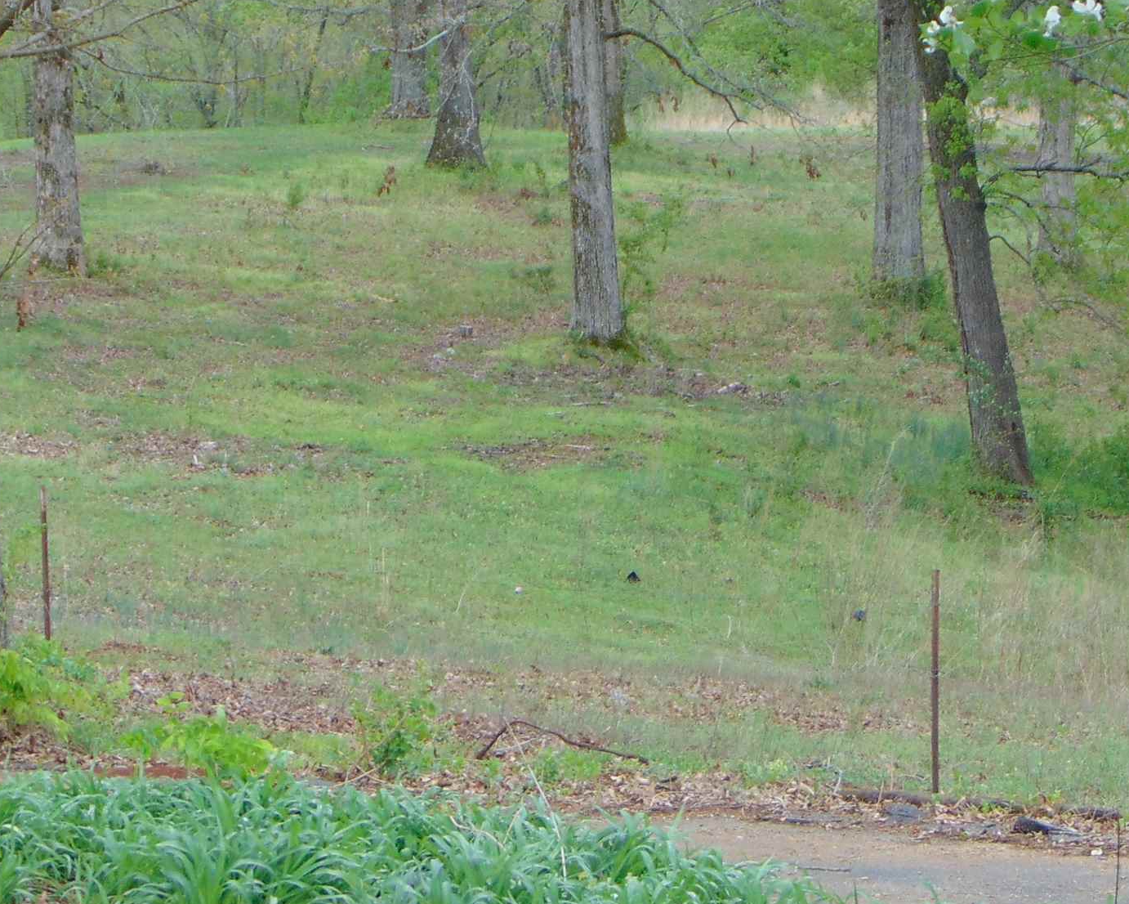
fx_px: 5146
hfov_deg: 12.5
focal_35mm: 154
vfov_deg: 10.0
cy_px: 176
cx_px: 486
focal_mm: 12.8
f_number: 3.7
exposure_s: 1/100
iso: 80
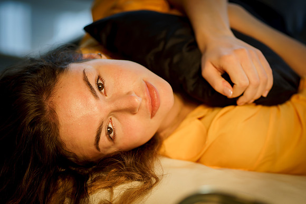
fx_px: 910
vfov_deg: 12.8
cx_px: 157
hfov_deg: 19.1
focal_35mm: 107
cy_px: 128
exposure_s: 1/200
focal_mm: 85
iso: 125
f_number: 1.8
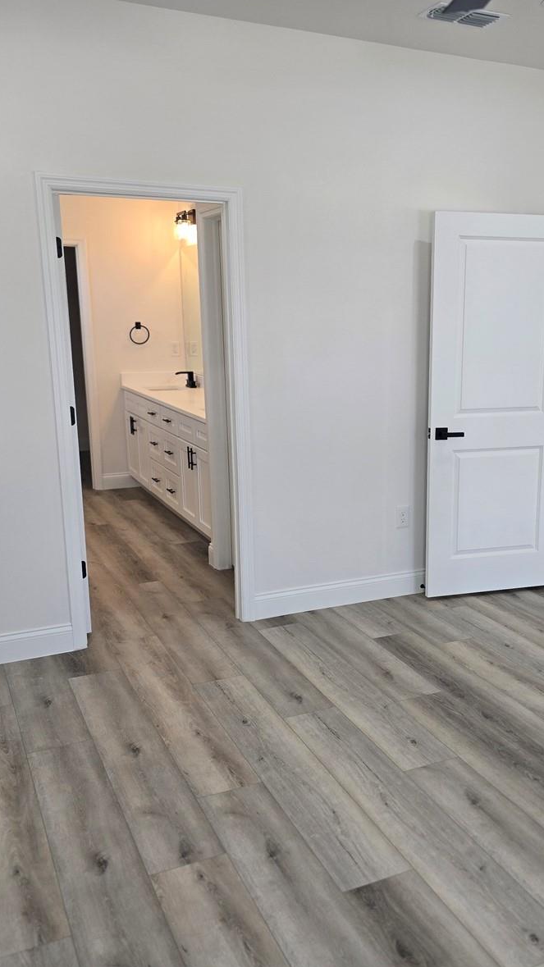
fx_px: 872
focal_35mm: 34
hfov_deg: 34.1
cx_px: 388
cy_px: 486
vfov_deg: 58.0
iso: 64
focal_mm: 6.3
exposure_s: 1/120
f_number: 1.7
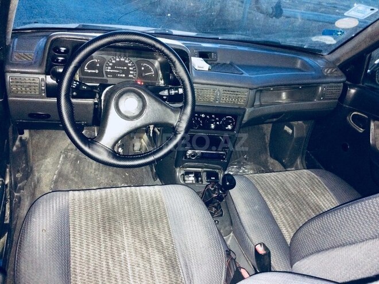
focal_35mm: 29
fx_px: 318
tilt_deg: -28.5
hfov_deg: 61.7
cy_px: 142
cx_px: 190
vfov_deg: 48.2
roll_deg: -10.1
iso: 400
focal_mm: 4.15
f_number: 2.2
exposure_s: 1/17
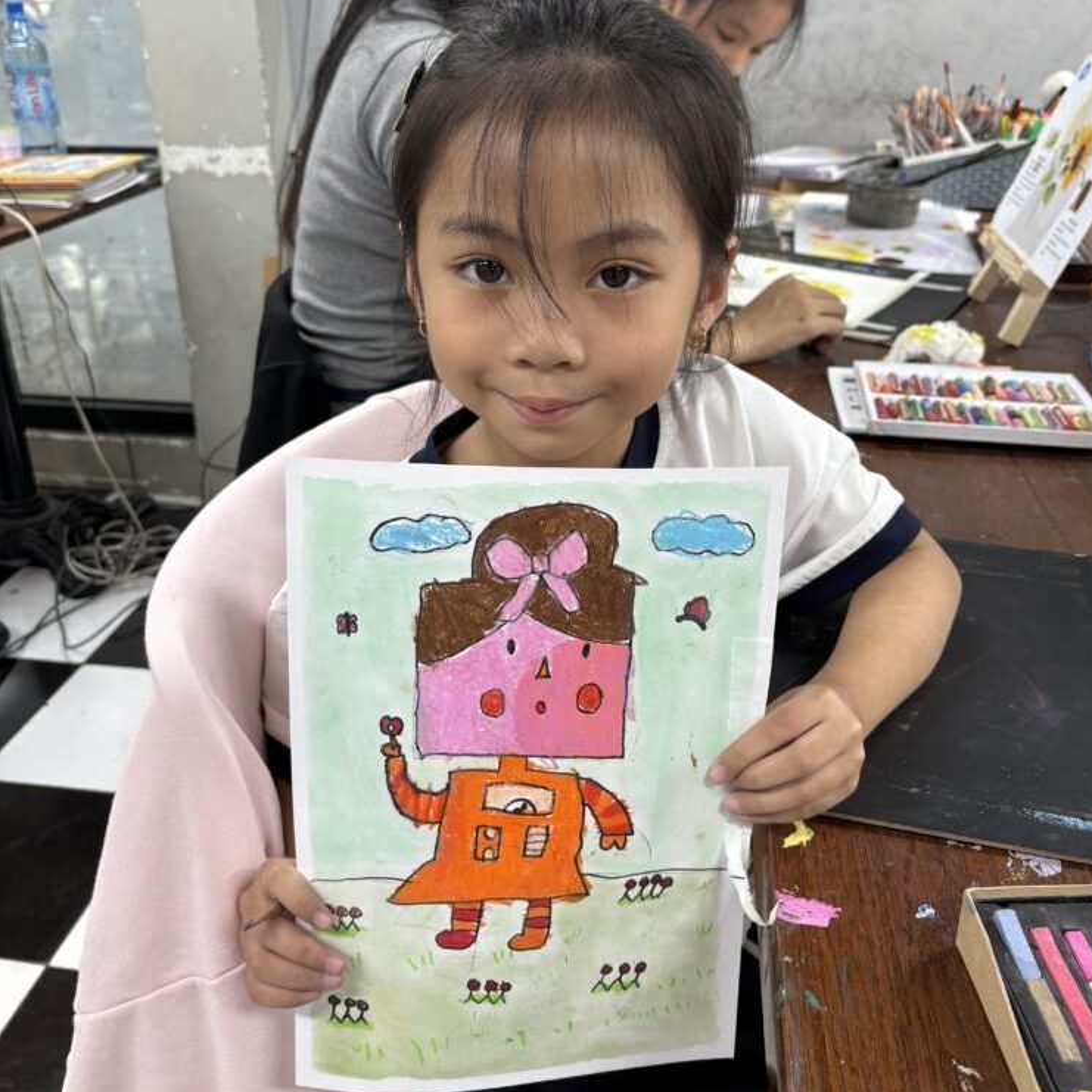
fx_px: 1106
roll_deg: -0.4
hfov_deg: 52.5
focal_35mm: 31
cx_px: 551
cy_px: 454
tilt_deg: -23.3
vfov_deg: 52.3
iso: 80
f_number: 1.6
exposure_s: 1/100
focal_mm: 5.96
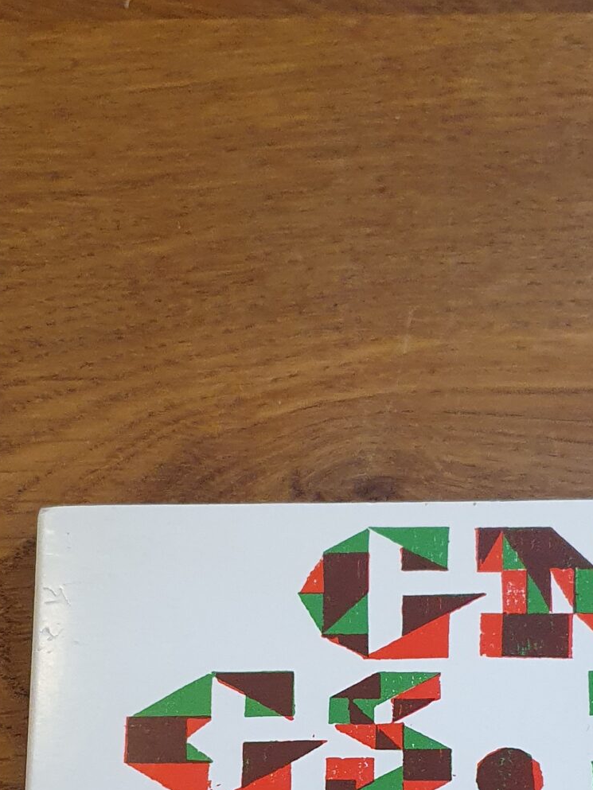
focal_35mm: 67
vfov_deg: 27.3
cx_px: 358
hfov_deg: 21.9
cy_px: 788
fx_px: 1530
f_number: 1.5
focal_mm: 4.32
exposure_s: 1/100
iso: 320
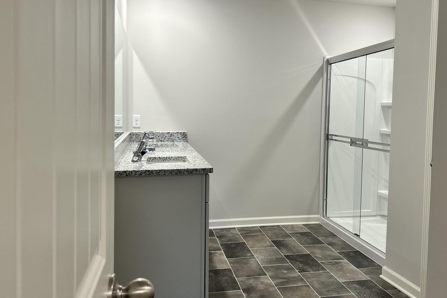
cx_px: 254
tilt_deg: -2.8
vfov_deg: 41.0
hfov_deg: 58.5
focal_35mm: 32
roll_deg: -1.0
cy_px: 129
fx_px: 397
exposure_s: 1/120
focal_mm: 5.7
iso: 125
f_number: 1.5
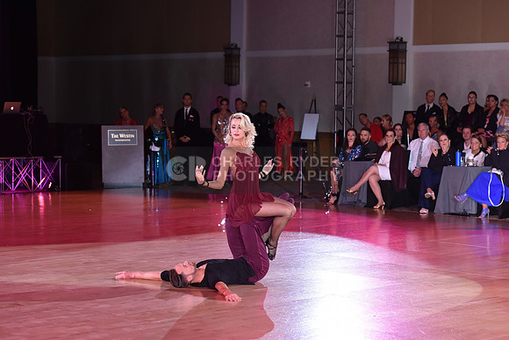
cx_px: 254
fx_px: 1273
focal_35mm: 90
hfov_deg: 22.6
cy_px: 170
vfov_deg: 15.2
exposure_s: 1/250
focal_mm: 90
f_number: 4.5
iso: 1600
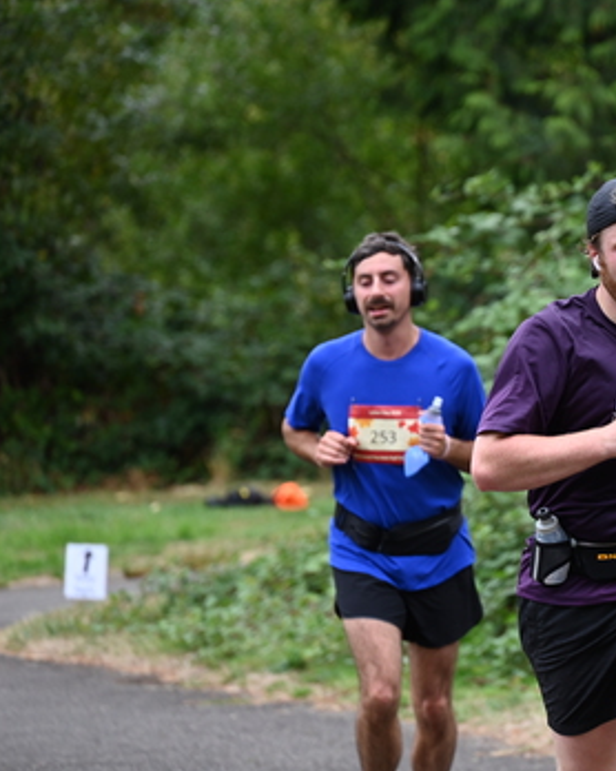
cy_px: 376
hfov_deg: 5.2
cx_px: 603
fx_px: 6774
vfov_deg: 6.5
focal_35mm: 297
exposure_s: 1/320
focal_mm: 200
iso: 400
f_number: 6.3
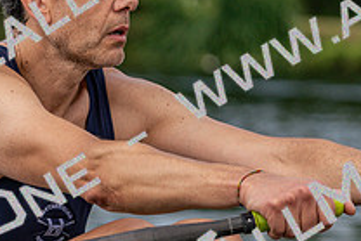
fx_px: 5599
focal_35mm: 558
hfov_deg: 3.7
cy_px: 148
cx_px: 49
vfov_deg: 2.5
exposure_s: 1/1600
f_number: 5.6
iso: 320
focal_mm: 200
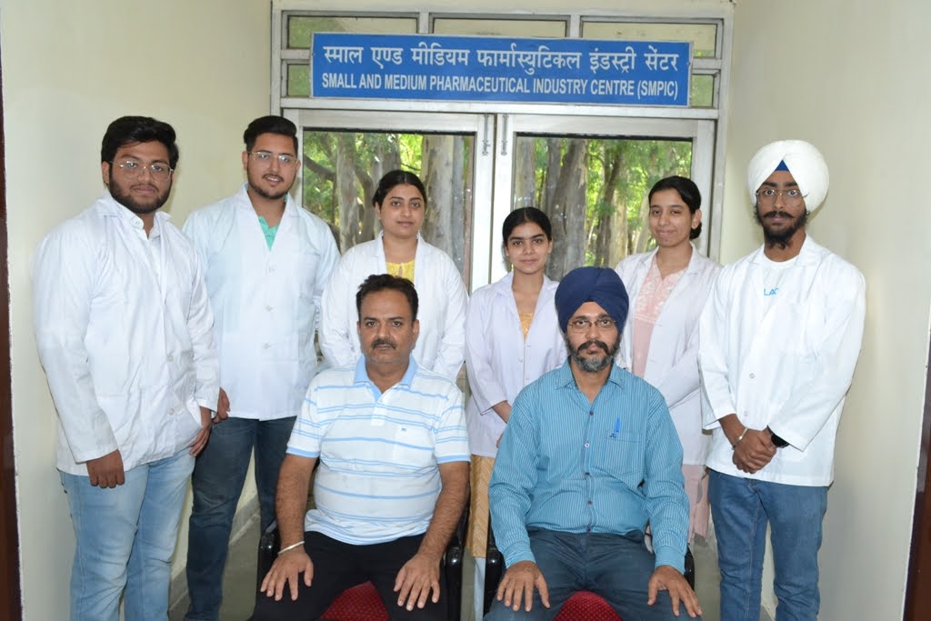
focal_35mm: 33
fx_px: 853
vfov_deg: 40.0
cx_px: 466
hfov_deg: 57.2
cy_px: 310
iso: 1600
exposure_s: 1/200
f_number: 6.3
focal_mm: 22
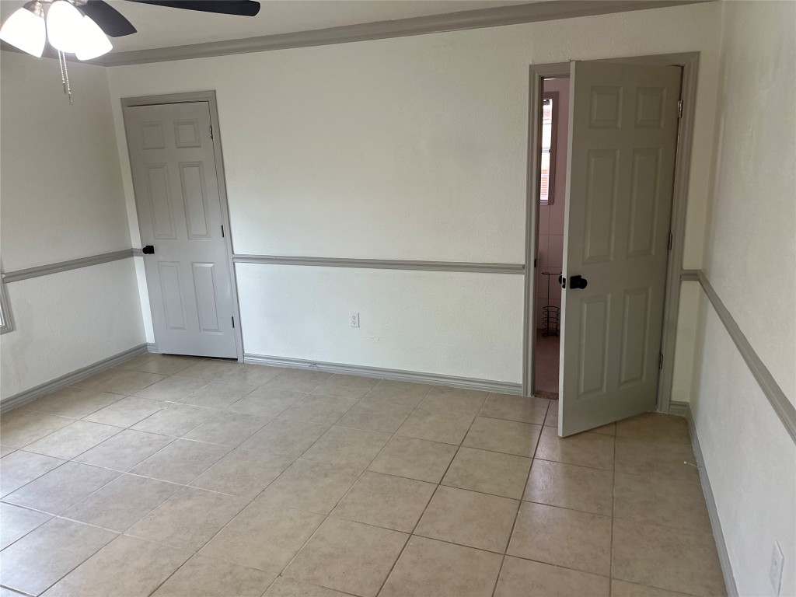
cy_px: 298
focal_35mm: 24
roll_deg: +3.2
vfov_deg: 56.8
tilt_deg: -11.2
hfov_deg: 71.6
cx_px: 398
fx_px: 552
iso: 160
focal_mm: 6.86
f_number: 1.78
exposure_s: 1/120
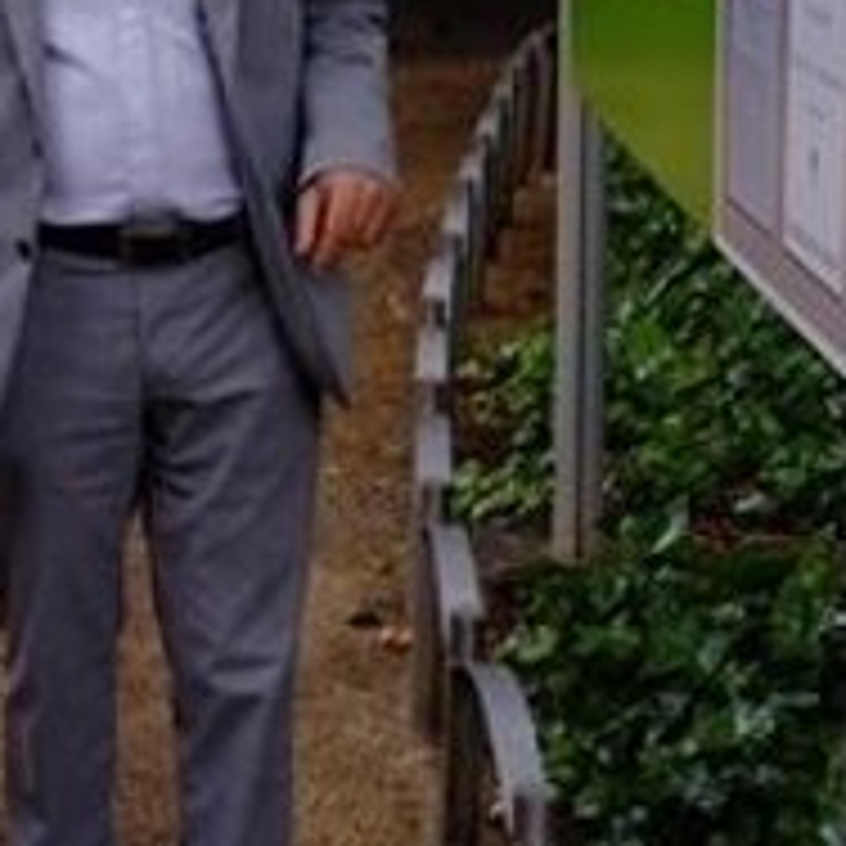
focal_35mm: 109
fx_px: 3014
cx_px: 248
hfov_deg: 15.9
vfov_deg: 15.6
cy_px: -32
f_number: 2.8
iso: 800
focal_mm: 23
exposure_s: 1/250
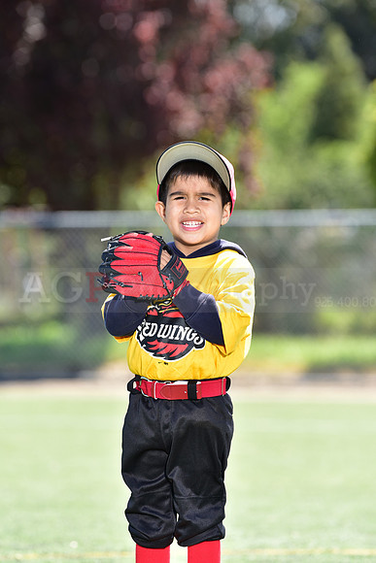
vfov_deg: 10.3
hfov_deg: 6.9
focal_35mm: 200
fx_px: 3131
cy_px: 282
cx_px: 188
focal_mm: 200
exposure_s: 1/200
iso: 80
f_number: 4.5
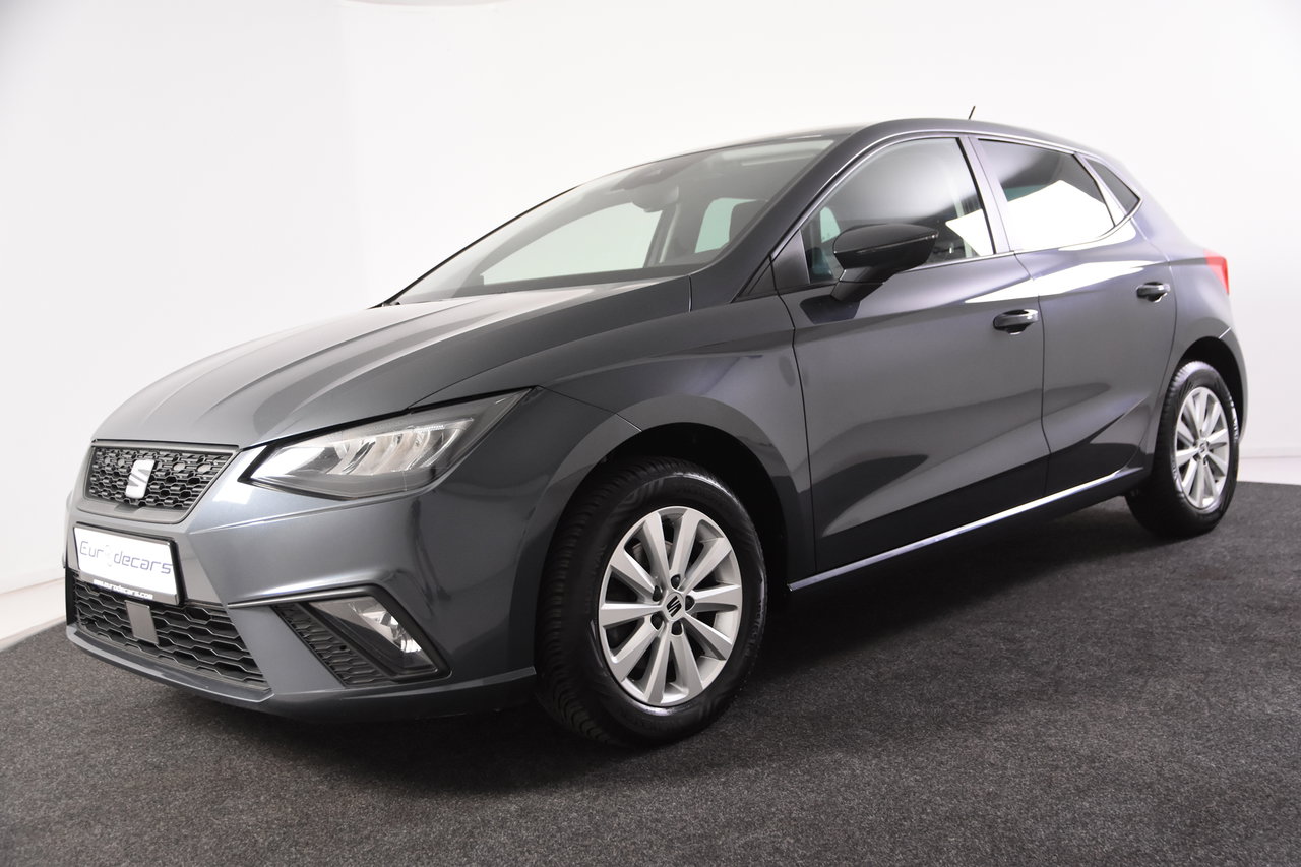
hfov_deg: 53.1
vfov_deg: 36.9
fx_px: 1301
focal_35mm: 36
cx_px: 650
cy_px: 434
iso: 1600
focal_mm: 24
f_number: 4
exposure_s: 1/60
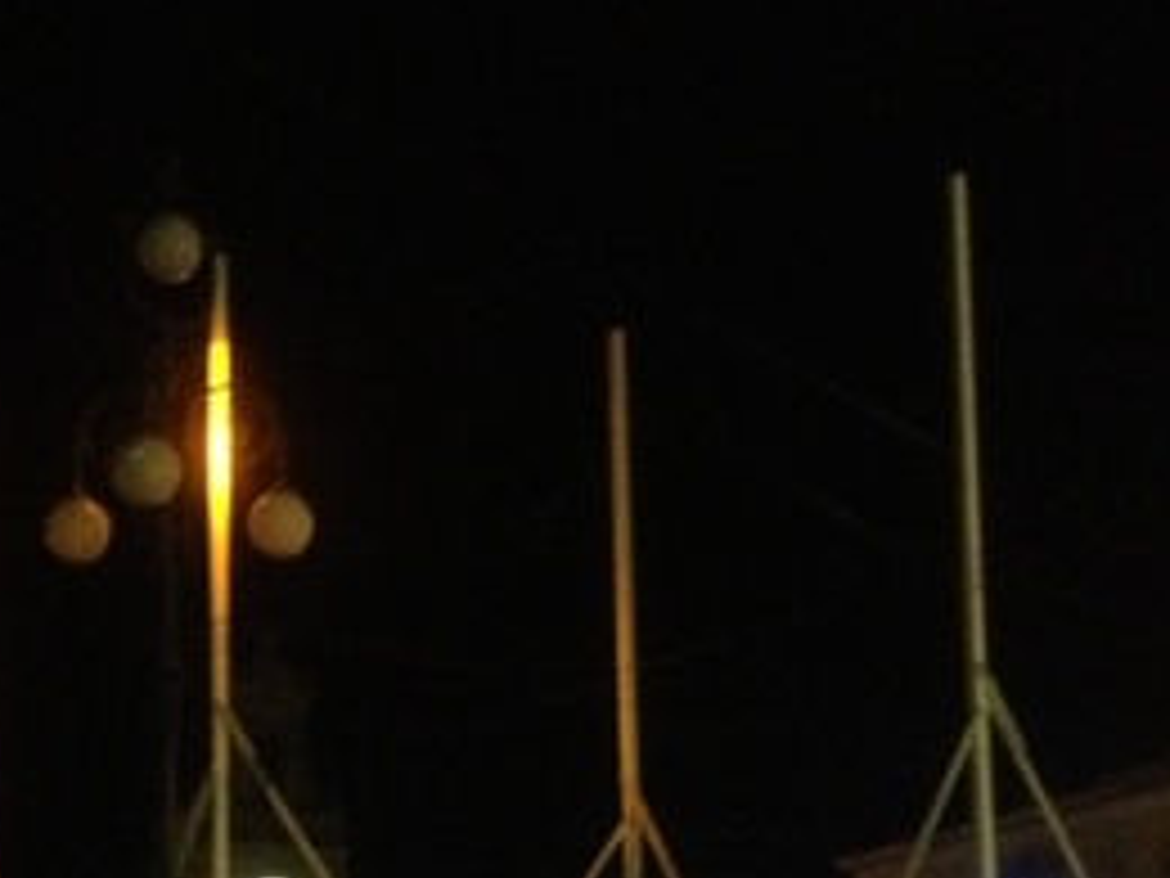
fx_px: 2907
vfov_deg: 16.8
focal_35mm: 86
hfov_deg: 22.7
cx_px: 432
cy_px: 878
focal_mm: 4.28
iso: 800
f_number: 2.4
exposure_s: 1/15
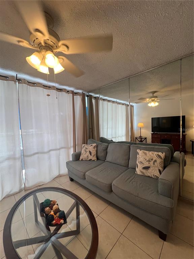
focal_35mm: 13
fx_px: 97
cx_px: 97
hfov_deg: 89.9
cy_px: 130
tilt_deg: -1.5
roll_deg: +1.6
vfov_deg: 106.2
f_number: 1.8
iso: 100
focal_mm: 1.57
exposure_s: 1/120
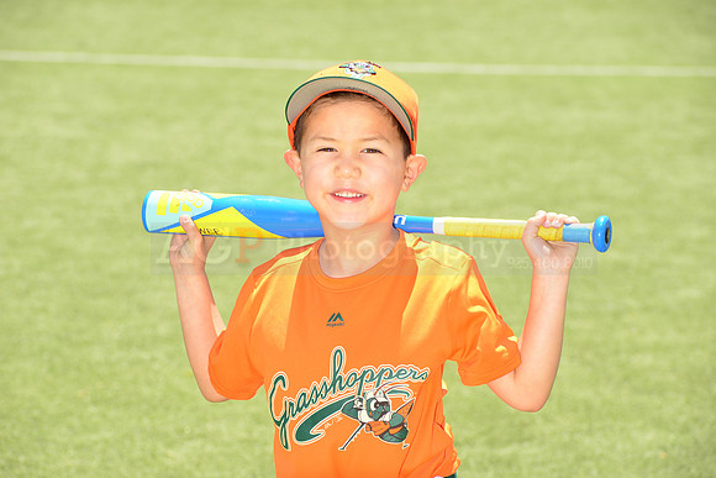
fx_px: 3183
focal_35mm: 160
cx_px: 358
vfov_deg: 8.6
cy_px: 239
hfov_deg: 12.8
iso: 250
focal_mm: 160
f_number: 11
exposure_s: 1/250
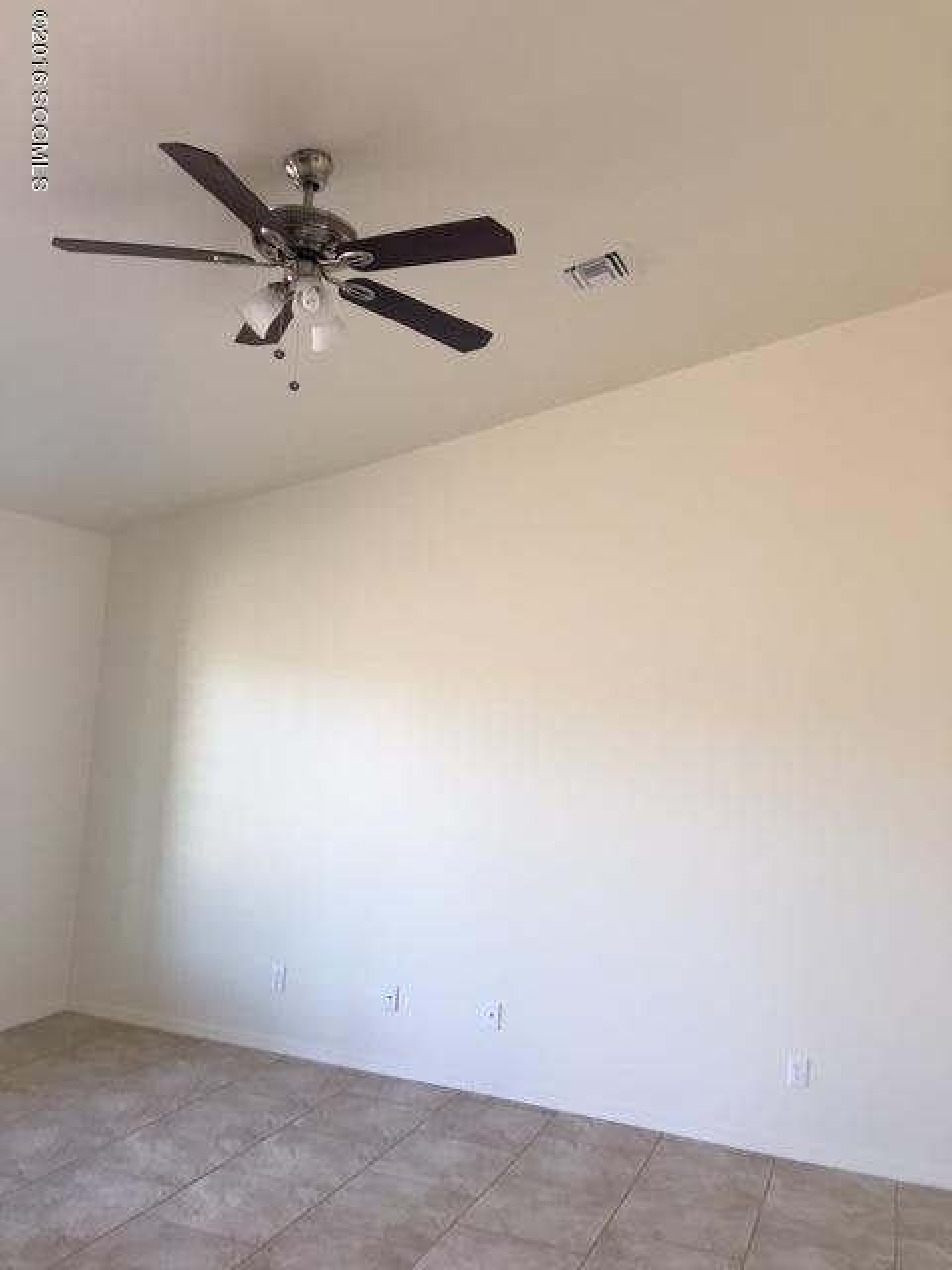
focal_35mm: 29
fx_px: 1063
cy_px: 635
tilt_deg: +3.5
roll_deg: -4.3
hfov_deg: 48.2
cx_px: 476
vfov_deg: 61.7
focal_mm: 4.15
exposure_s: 1/40
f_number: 2.2
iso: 32
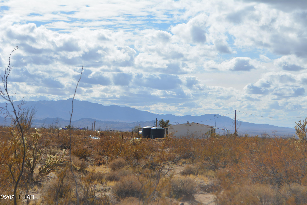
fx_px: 704
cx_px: 154
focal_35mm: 82
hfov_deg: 24.6
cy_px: 102
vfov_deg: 16.6
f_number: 10
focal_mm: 55
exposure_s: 1/400
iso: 100
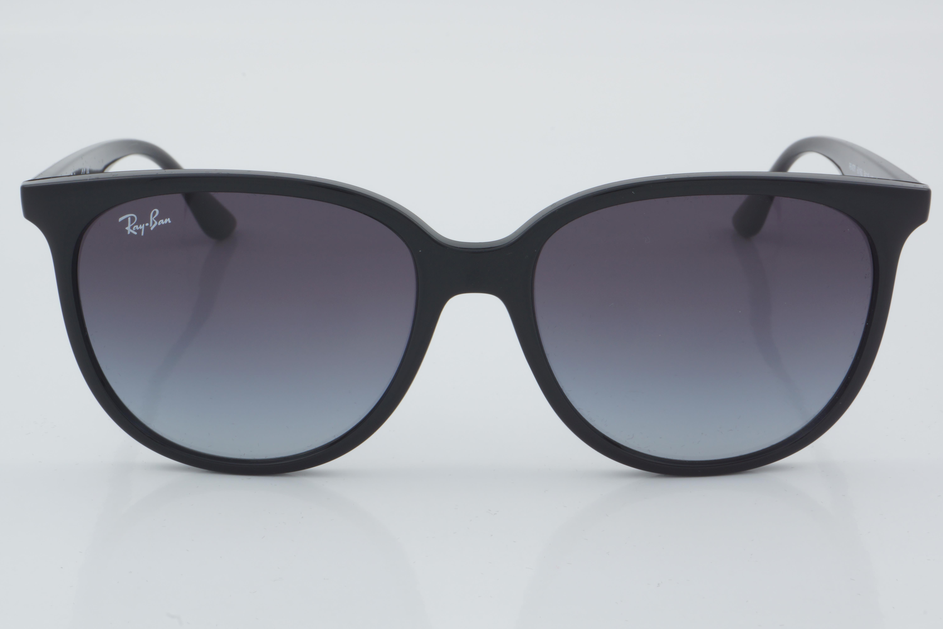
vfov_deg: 16.6
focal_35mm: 82
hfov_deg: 24.6
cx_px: 472
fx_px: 2161
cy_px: 314
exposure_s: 1/4
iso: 100
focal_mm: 55
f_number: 32
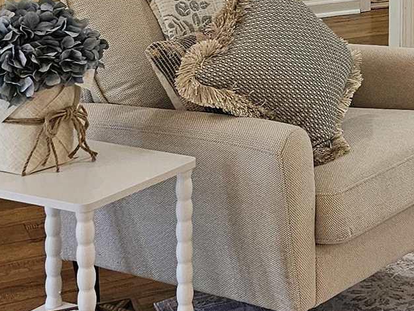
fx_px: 1352
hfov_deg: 15.6
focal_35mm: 113
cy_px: -168
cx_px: 683
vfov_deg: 12.4
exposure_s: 1/120
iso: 200
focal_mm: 6.3
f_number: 1.7
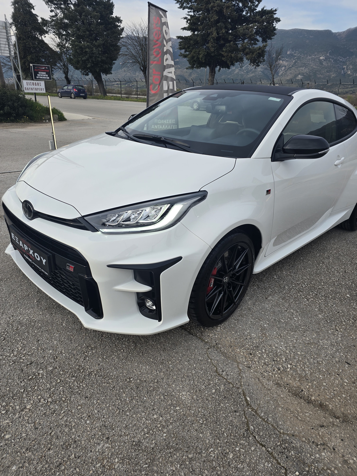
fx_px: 316
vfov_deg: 73.9
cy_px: 238
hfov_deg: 58.9
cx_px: 178
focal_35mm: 23
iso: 12
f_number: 1.7
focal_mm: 6.3
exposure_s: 1/245
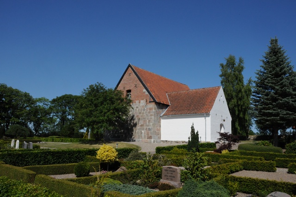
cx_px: 148
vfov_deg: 43.5
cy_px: 98
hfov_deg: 62.0
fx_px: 246
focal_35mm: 30
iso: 800
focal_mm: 20
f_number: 22
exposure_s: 1/400
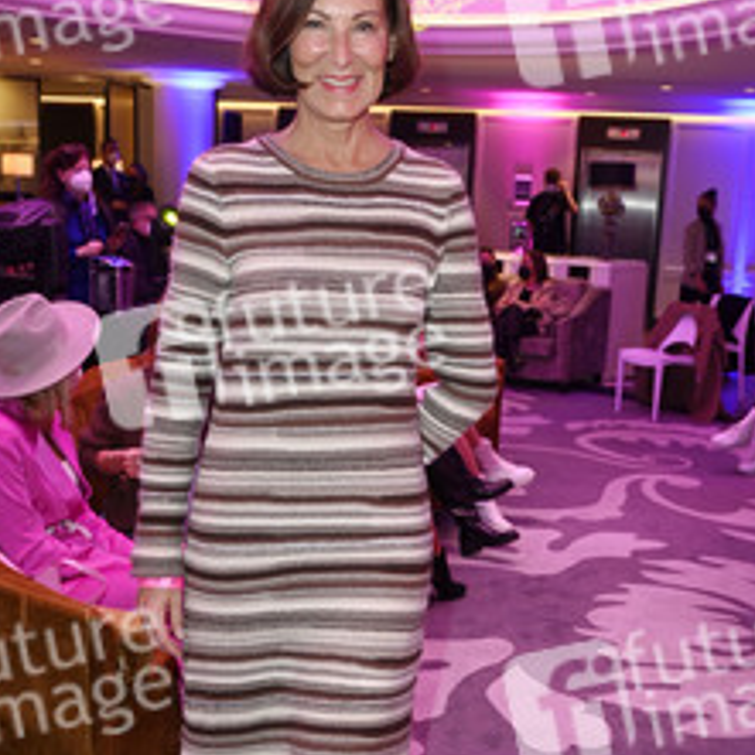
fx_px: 1061
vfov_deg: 38.6
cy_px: 519
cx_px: 369
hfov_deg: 39.2
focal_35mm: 43
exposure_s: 1/60
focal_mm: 28
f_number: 5.6
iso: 1000
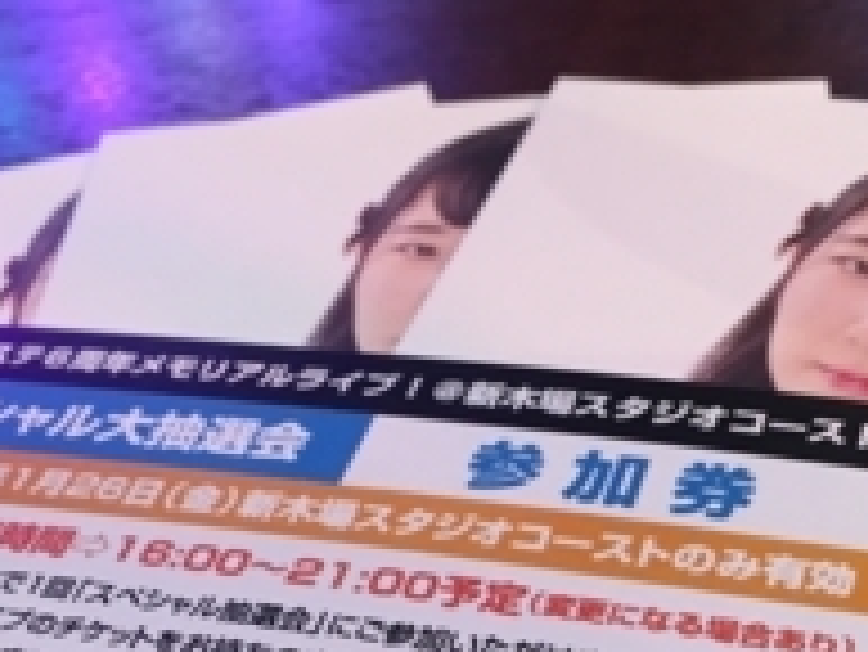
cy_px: 621
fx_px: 1505
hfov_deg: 32.1
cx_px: 477
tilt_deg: -46.8
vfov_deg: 23.6
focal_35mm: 60
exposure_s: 1/30
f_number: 2.2
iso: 160
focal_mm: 4.15
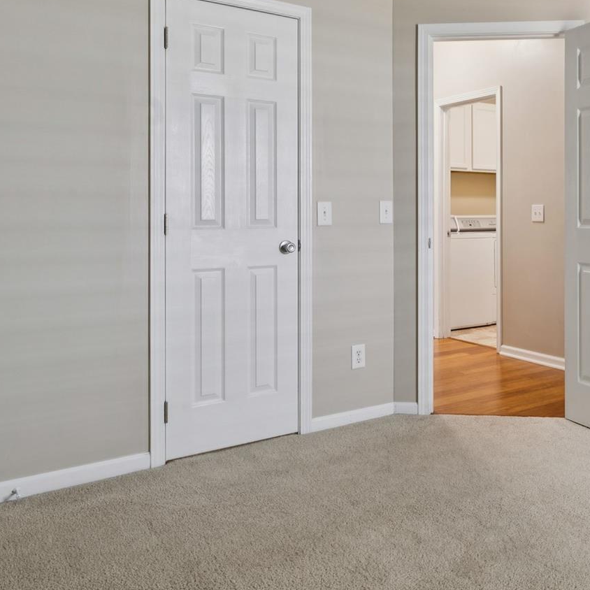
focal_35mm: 34
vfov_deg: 47.2
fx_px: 664
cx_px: 485
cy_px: 199
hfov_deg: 45.1
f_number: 13
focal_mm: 16.7
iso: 100
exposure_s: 2.5
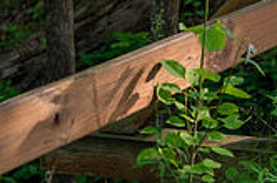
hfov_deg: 11.2
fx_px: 1344
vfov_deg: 7.6
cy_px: -120
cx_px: 442
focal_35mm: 175
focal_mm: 50
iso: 400
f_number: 3.2
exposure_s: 1/250
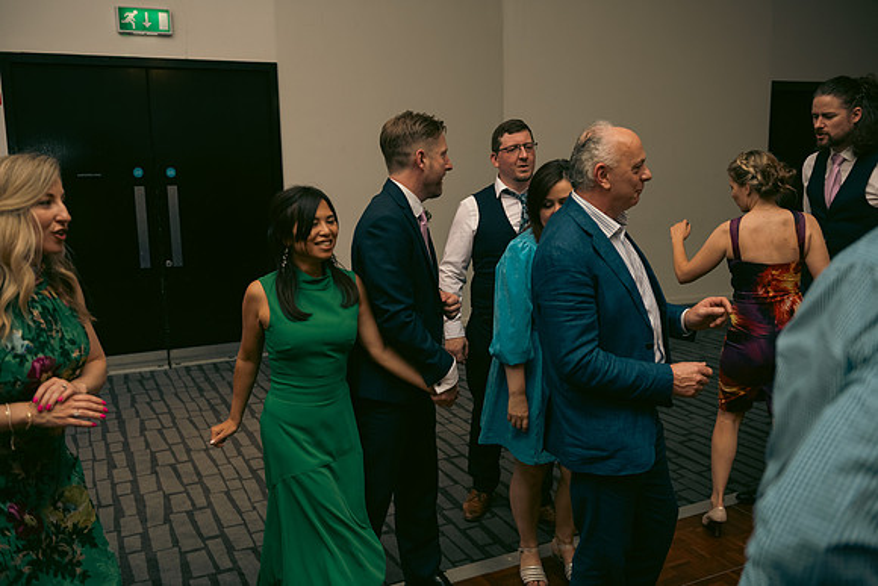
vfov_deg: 41.1
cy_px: 293
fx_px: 781
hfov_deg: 58.7
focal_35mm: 32
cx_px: 439
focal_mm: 32
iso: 800
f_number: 3.5
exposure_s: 1/160
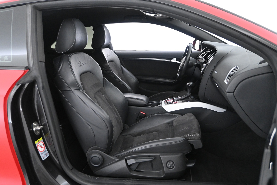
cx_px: 138
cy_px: 92
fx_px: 231
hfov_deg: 61.9
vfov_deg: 43.6
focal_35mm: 30
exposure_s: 1/30
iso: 3200
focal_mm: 20
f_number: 3.8
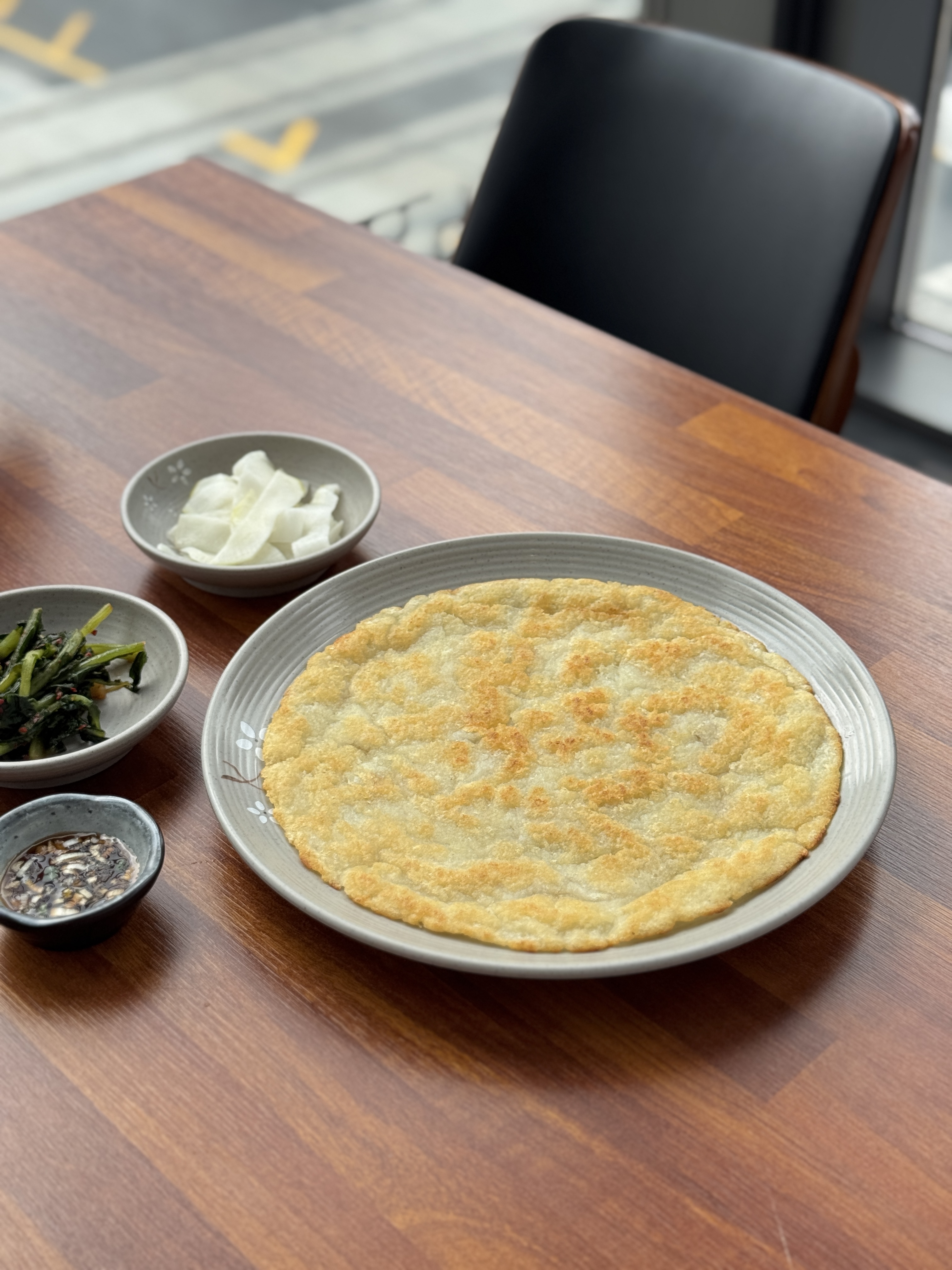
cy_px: 635
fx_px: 1760
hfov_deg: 30.3
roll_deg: +0.4
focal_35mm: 48
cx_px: 476
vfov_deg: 39.7
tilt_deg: -36.3
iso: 64
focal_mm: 6.76
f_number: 1.78
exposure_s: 1/1339
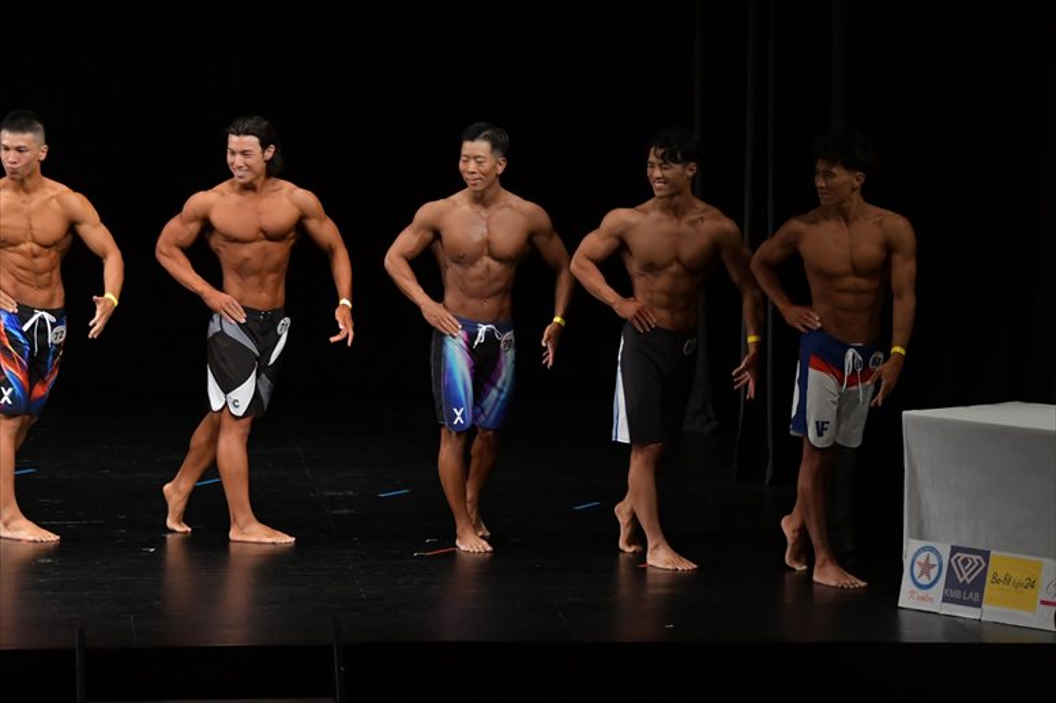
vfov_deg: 6.8
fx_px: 5923
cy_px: 352
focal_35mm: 202
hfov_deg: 10.2
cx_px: 528
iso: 3200
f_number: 5.6
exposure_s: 1/400
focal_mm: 135
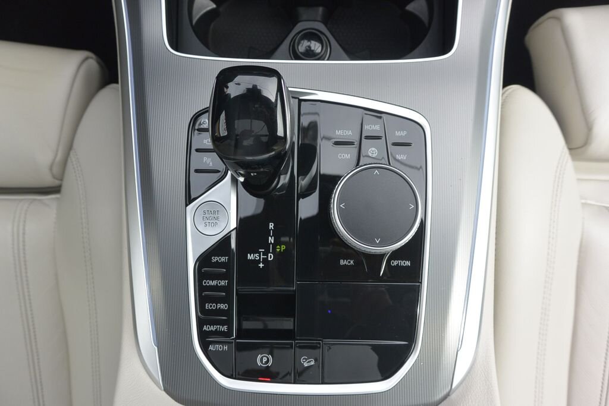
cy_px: 203
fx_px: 457
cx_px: 304
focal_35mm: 27
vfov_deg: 47.9
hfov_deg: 67.4
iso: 160
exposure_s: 1/500
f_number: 4
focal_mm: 10
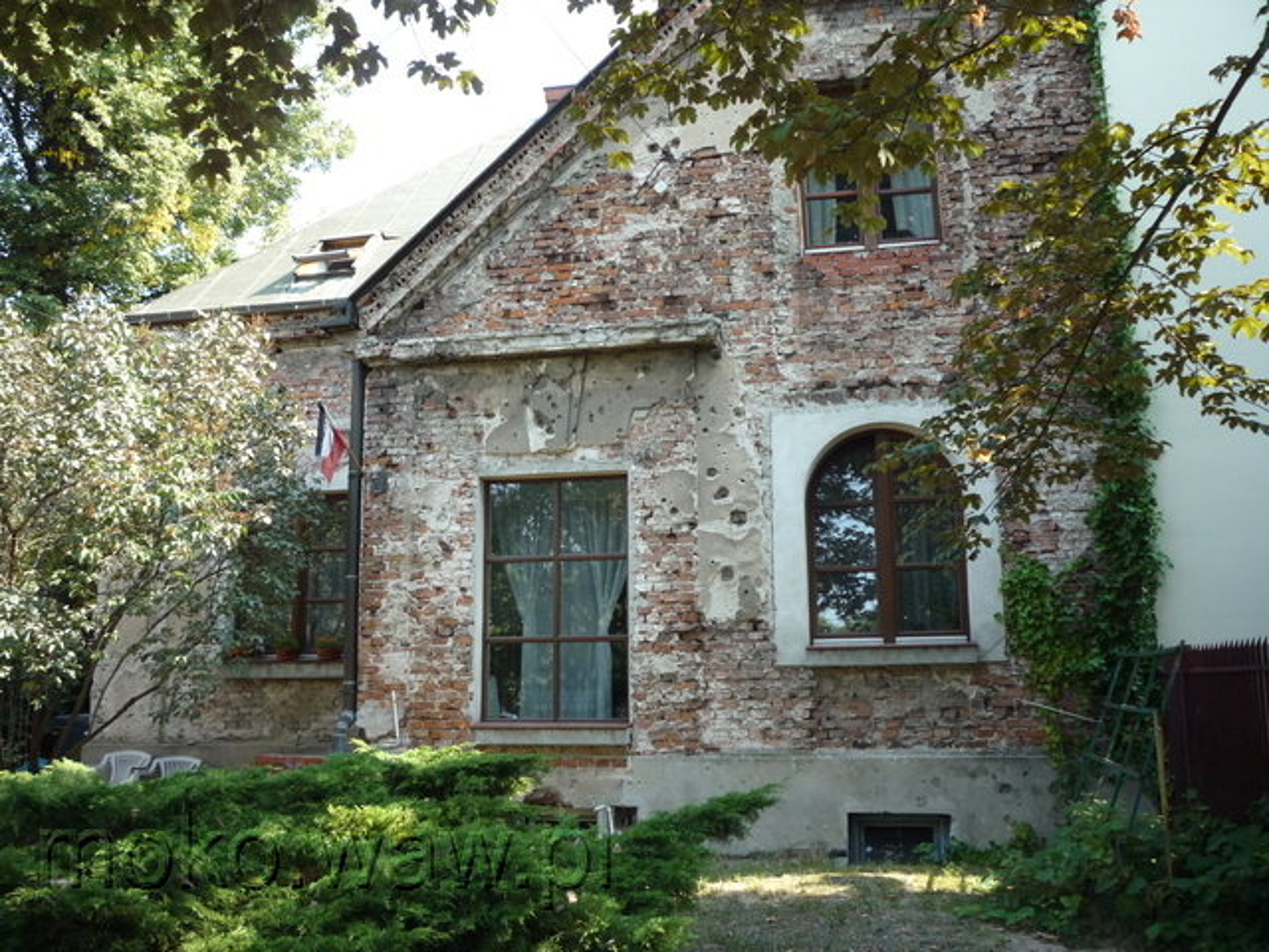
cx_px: 634
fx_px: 1173
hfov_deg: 56.8
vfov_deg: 44.2
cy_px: 476
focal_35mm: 32
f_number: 3.5
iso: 200
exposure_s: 1/200
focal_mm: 5.2
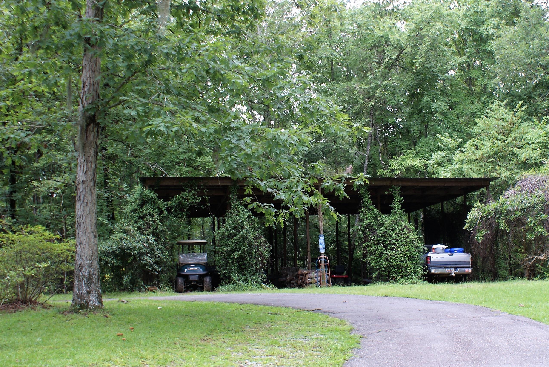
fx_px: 458
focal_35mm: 30
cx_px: 274
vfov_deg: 43.7
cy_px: 184
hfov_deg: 61.9
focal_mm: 20
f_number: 4.5
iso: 100
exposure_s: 1/40
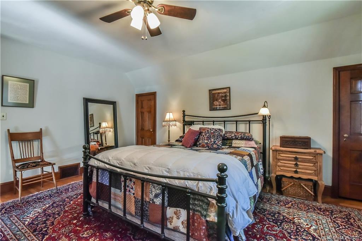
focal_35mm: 16
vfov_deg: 73.8
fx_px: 161
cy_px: 120
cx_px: 181
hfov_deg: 96.7
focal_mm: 16
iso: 4000
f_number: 10
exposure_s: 1/80
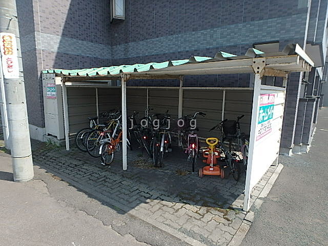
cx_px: 164
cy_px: 123
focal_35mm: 21
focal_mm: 3.7
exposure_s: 1/640
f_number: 3.5
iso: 125
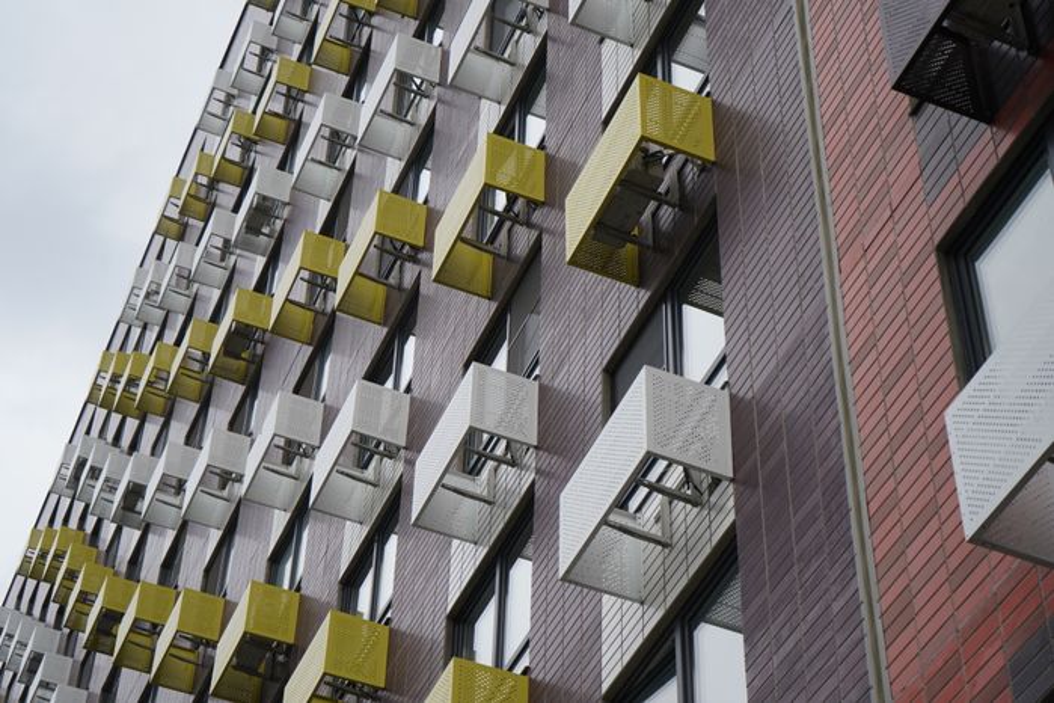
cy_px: 352
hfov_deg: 28.8
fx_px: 2049
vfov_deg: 19.5
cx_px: 527
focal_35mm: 70
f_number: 5.6
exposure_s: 1/80
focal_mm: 70
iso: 160
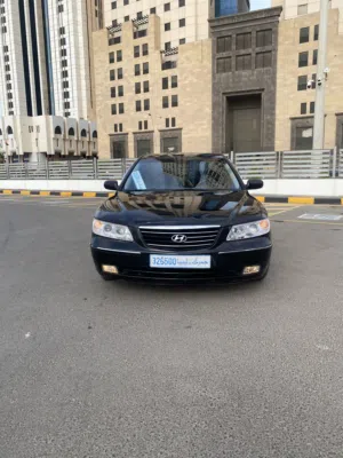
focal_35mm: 26
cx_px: 172
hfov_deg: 53.1
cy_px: 229
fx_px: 344
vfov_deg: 67.3
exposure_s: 1/1464
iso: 32
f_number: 1.8
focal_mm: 4.25
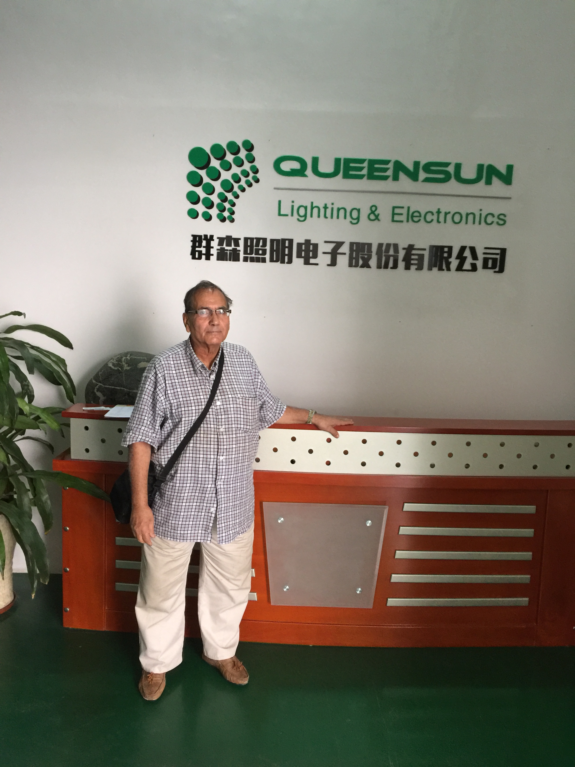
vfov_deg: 61.7
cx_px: 288
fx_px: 642
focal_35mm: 29
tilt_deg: -7.9
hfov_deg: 48.2
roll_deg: -1.9
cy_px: 384
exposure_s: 1/17
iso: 100
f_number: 2.2
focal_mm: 4.15
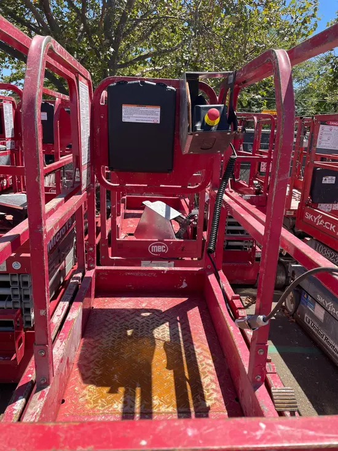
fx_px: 338
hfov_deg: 53.1
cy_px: 226
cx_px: 169
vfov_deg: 67.3
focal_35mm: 26
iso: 32
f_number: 1.6
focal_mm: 4.2
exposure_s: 1/1490
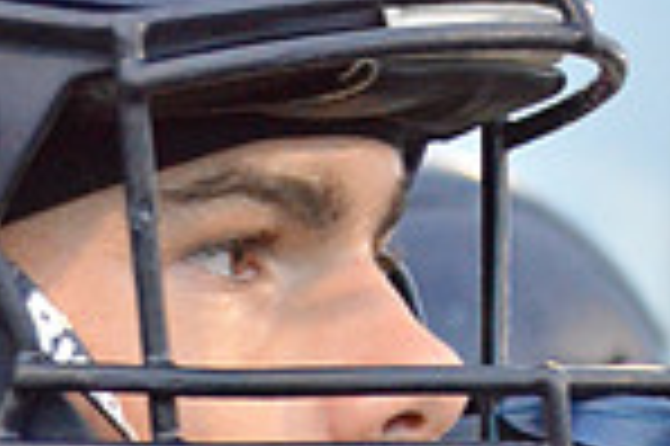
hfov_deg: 6.4
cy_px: 1293
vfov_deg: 4.2
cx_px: 67
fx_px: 5948
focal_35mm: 320
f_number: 4.5
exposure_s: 1/500
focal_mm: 55
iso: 4000
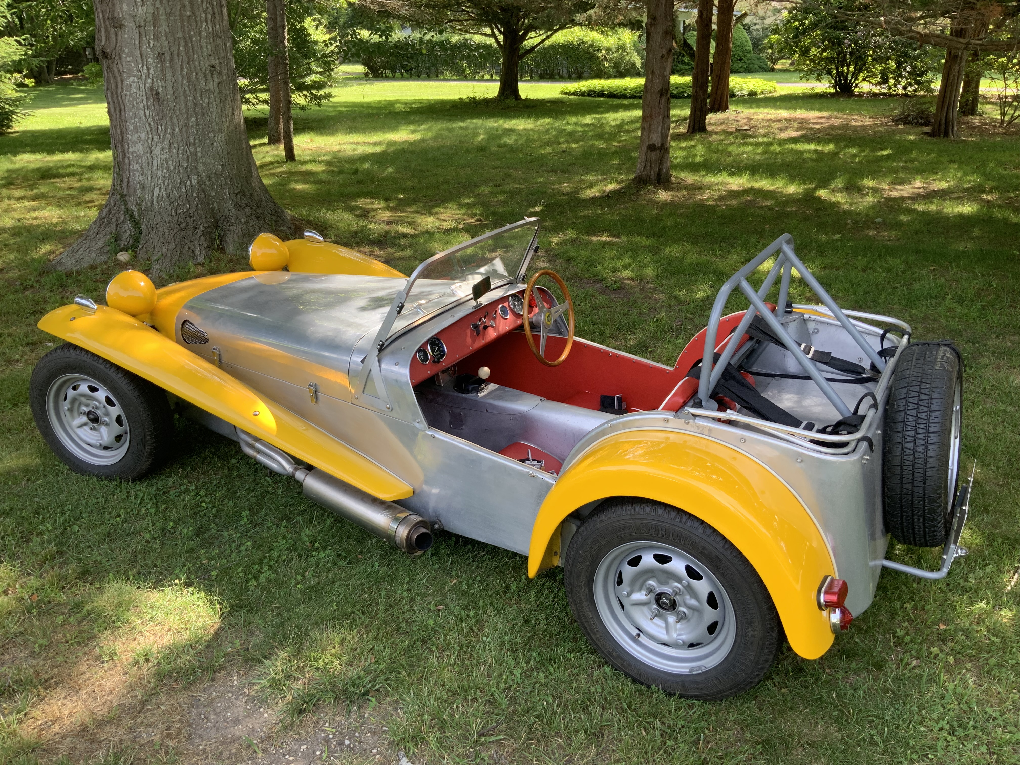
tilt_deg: -21.2
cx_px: 510
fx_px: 855
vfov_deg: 48.2
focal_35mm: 29
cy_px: 382
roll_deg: +1.1
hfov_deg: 61.7
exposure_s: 1/120
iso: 20
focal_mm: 3
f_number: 1.8
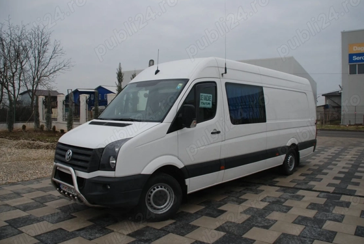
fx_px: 294
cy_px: 117
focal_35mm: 29
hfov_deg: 63.6
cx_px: 181
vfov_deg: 45.1
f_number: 3.5
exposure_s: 1/500
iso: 180
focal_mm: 18
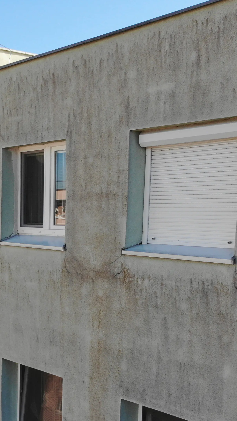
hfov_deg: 22.8
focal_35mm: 49
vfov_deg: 41.4
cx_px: -34
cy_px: 290
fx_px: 548
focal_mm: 4.5
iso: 100
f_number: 2.8
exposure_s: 1/640
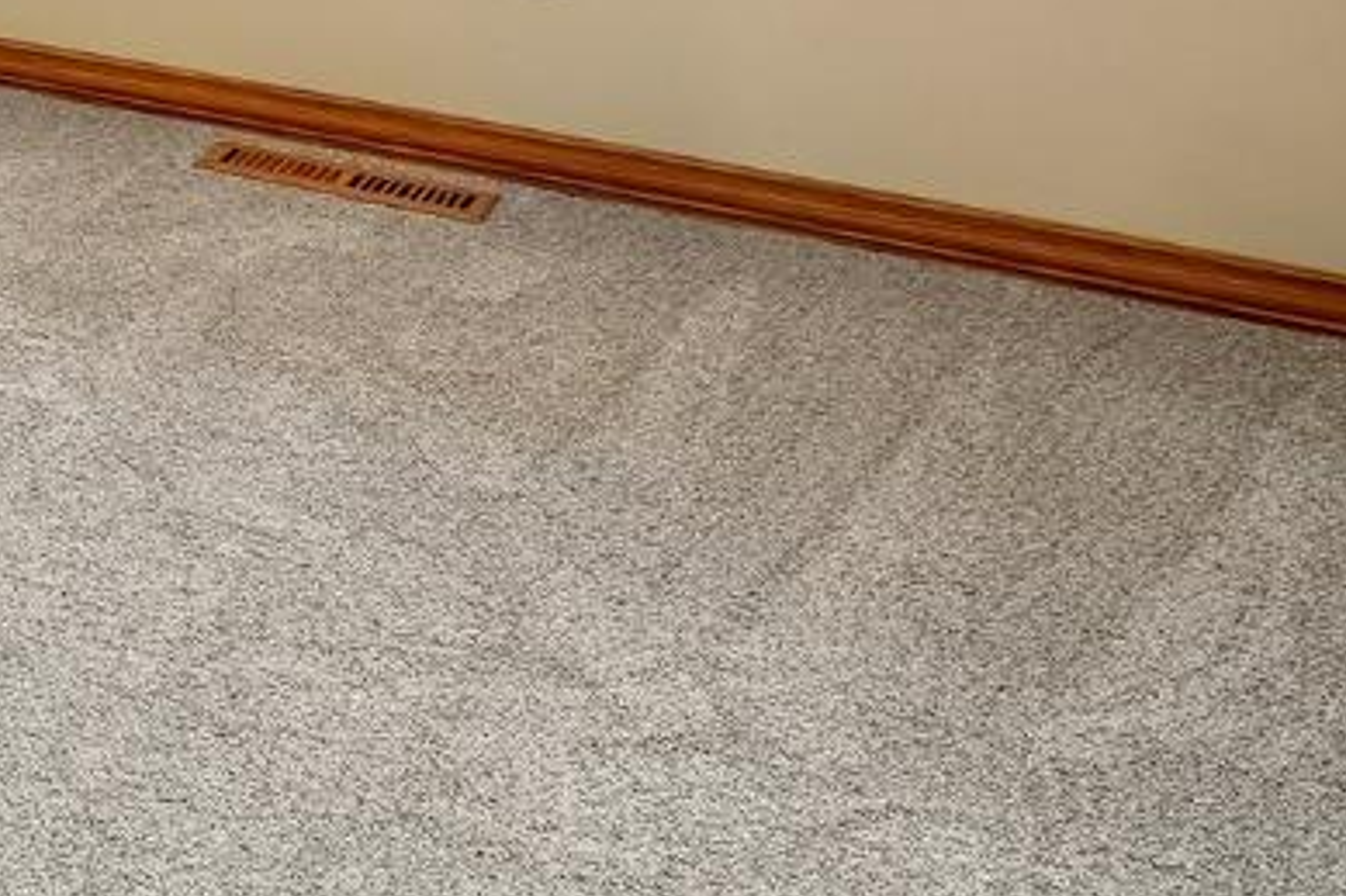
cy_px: -559
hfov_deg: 25.6
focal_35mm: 54
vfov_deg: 20.3
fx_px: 2018
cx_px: -761
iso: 500
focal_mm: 14
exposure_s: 1/20
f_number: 8
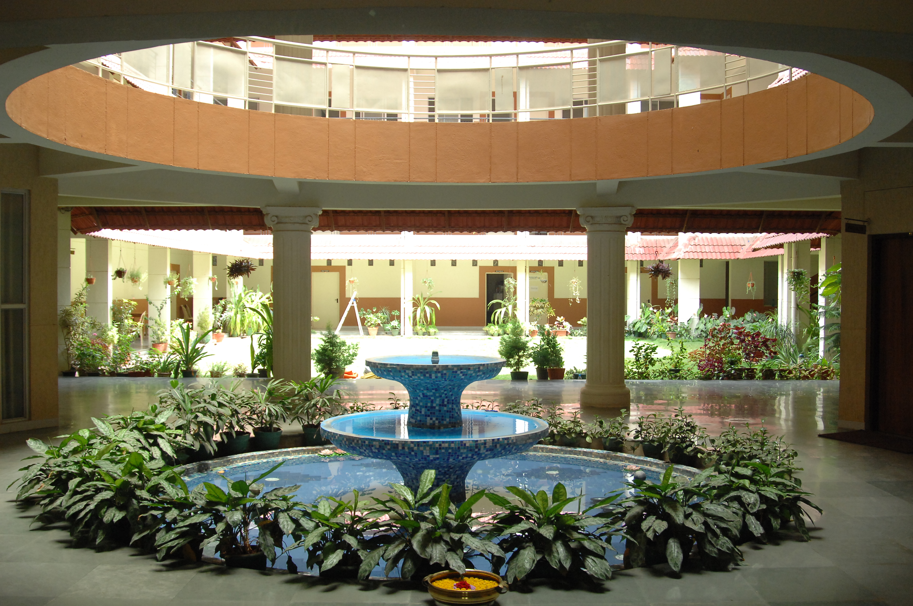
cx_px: 456
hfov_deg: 53.2
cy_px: 303
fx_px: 912
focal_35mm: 36
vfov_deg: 36.8
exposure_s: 1/125
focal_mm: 24
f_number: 5.3
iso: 640
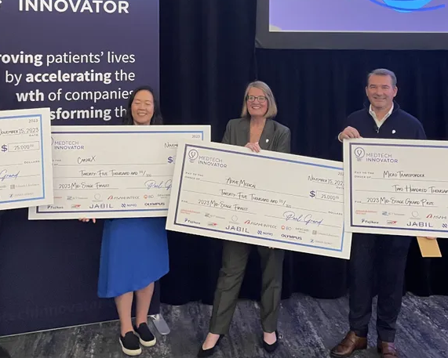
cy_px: 150
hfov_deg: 55.2
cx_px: 175
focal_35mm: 32
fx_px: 424
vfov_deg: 45.6
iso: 500
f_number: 1.6
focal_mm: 4.2
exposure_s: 1/60
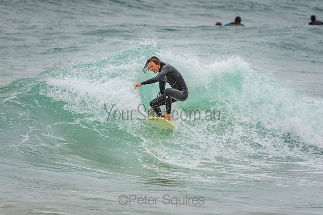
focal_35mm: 585
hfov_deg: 3.5
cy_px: 108
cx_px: 162
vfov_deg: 2.4
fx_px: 5250
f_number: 5.6
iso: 320
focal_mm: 390
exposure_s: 1/1600
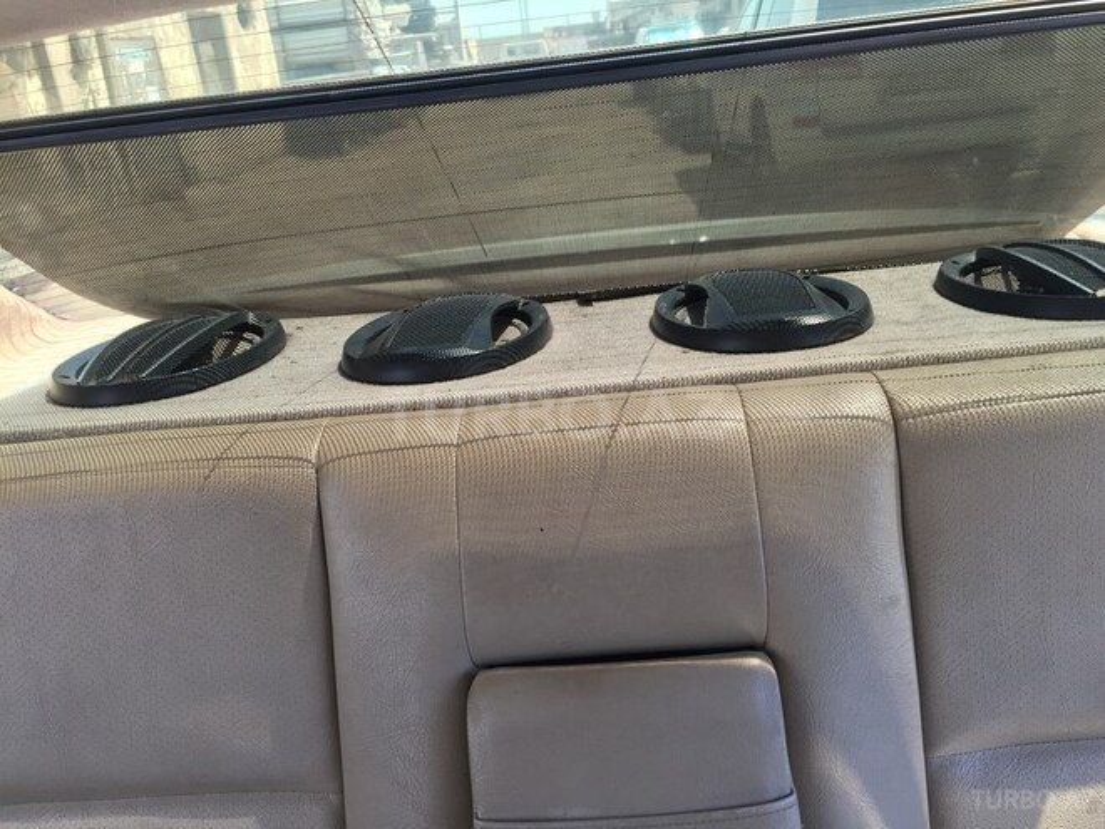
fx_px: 926
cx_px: 552
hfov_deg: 61.7
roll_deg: +6.8
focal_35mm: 29
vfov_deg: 48.2
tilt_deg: -19.4
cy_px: 414
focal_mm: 4.15
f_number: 2.2
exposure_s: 1/100
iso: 50
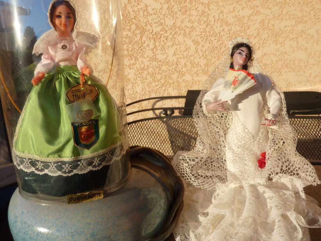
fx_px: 232
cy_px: 120
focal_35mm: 25
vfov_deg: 54.9
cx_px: 160
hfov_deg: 69.4
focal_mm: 4.1
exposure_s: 1/400
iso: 80
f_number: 4
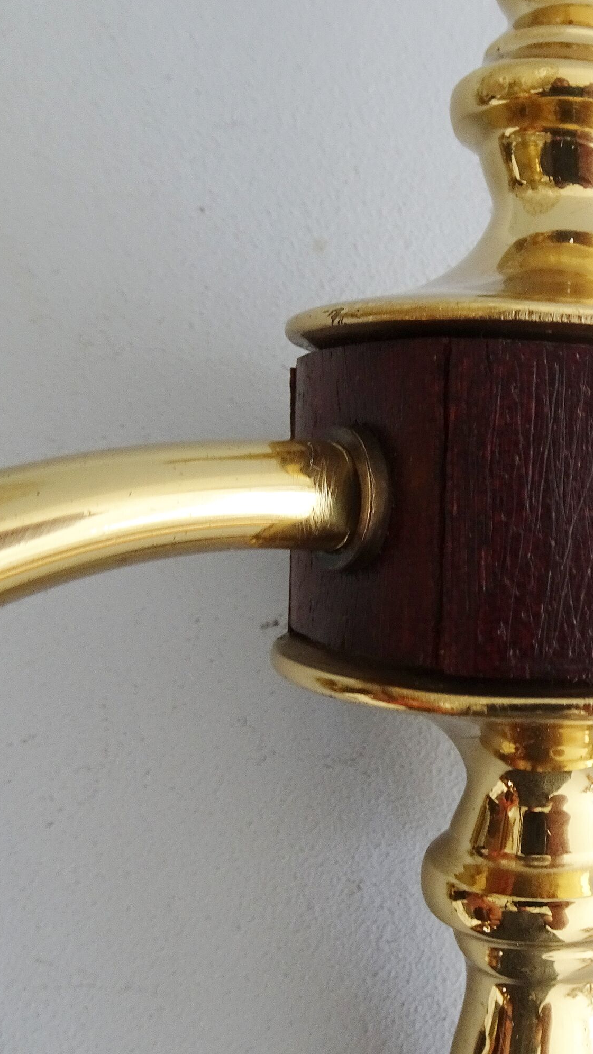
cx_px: 649
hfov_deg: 30.3
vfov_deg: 56.6
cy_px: 526
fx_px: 978
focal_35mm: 35
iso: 125
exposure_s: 1/30
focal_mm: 4.1
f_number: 3.5
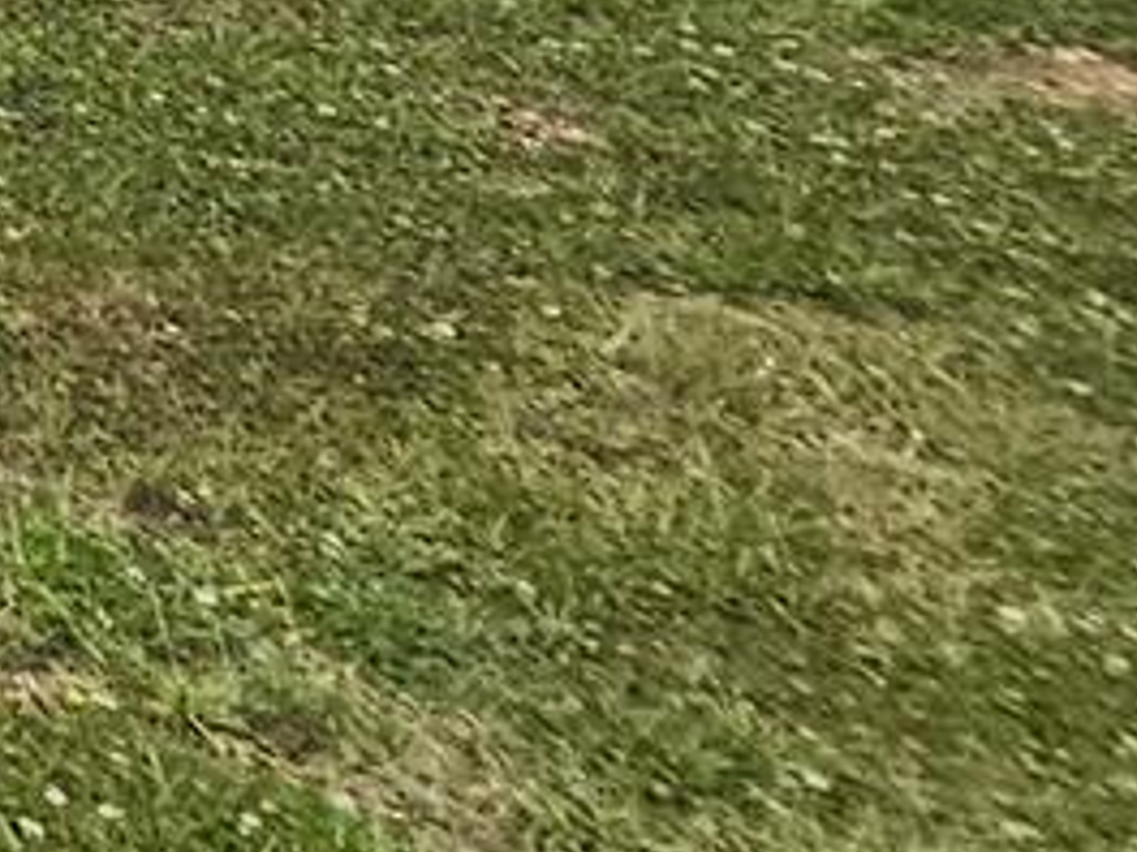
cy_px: -1833
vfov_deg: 10.1
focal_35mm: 101
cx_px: -2894
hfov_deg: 9.4
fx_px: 3317
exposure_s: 1/4654
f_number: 2.2
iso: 50
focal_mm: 2.2
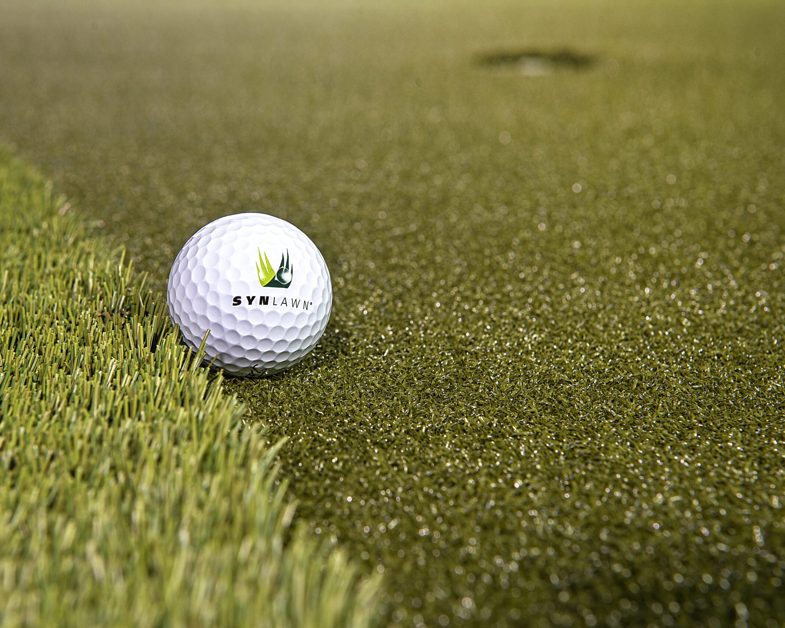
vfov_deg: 22.5
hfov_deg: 27.9
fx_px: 1580
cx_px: 348
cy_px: 314
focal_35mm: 68
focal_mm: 60
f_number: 13
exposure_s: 1/200
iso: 250
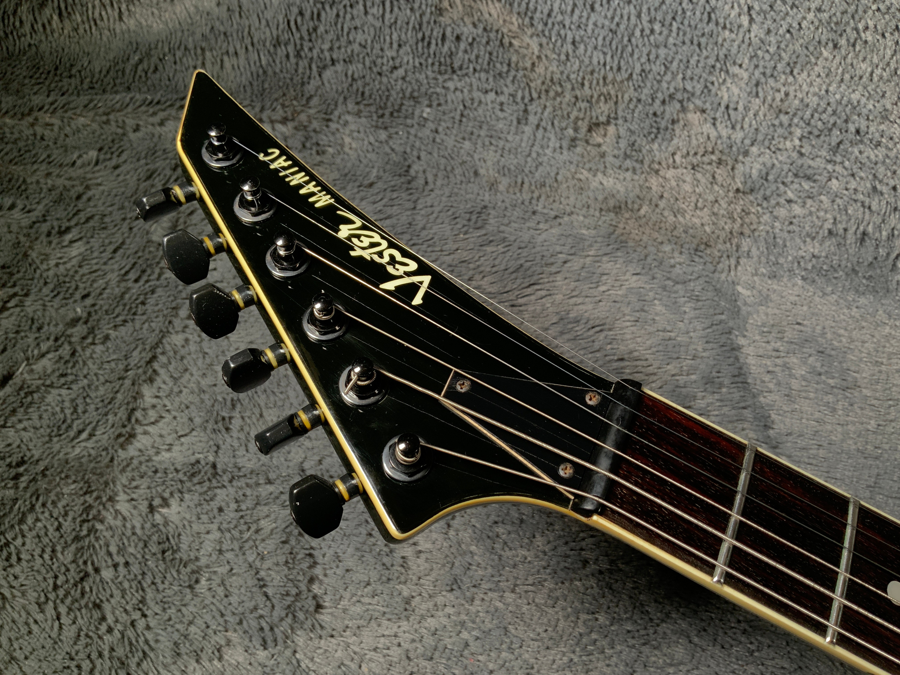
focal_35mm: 29
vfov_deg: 48.2
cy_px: 338
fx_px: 754
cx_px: 450
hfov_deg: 61.7
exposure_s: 1/104
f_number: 1.8
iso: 40
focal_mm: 3
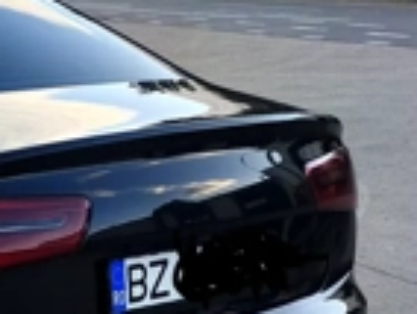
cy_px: 399
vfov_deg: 14.7
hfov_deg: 17.2
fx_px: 1170
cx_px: -288
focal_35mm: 97
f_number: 1.65
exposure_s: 1/391
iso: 50
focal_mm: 6.14
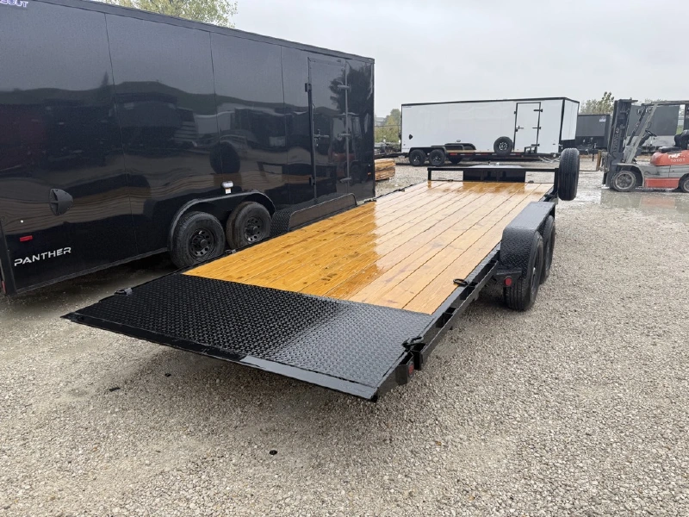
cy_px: 258
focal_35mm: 24
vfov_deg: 56.8
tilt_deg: -16.3
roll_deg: -0.1
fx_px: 478
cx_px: 344
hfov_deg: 71.6
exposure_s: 1/194
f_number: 1.78
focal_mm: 6.76
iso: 64
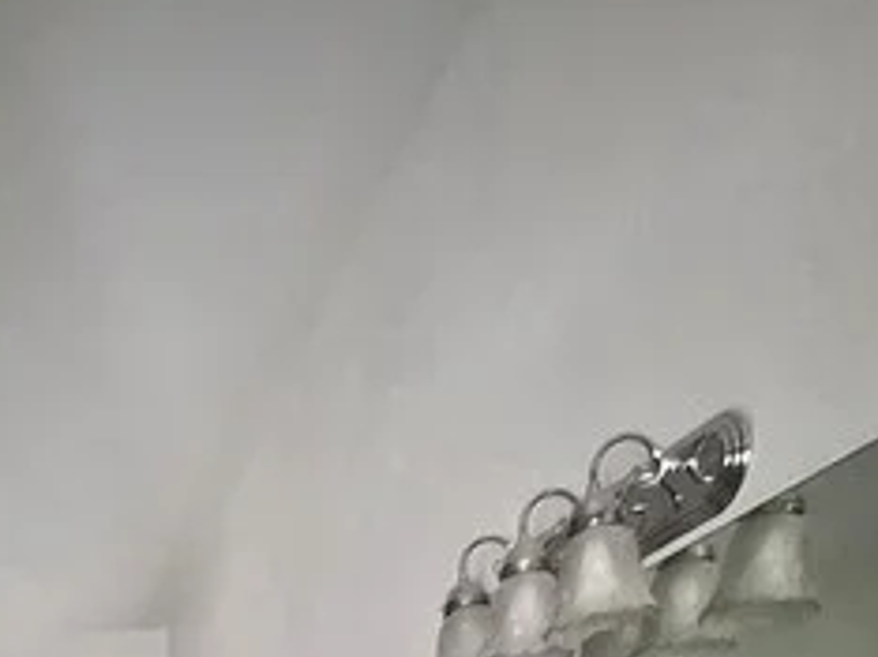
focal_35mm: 57
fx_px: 1444
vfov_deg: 18.0
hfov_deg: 27.8
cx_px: -278
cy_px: 1295
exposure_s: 1/60
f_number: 2.2
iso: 1000
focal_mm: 1.7
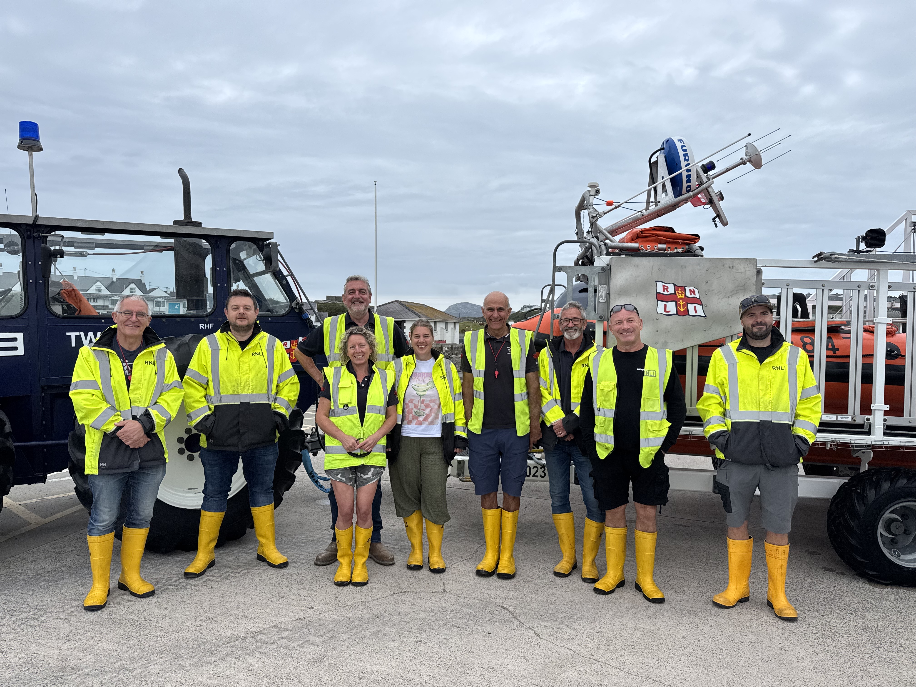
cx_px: 458
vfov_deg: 56.8
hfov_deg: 71.6
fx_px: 635
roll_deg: -0.1
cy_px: 344
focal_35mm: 24
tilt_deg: -2.4
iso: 80
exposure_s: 1/1637
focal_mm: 6.76
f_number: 1.78
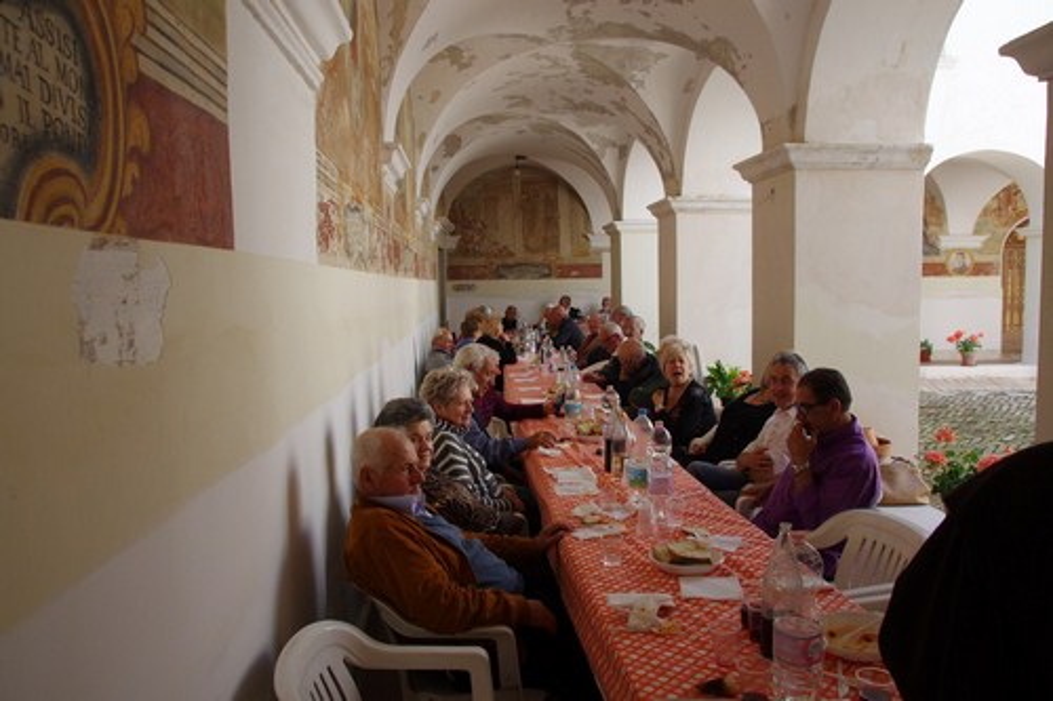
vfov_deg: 47.9
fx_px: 789
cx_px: 526
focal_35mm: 27
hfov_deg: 67.4
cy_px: 350
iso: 800
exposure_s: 1/200
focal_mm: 18
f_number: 6.3
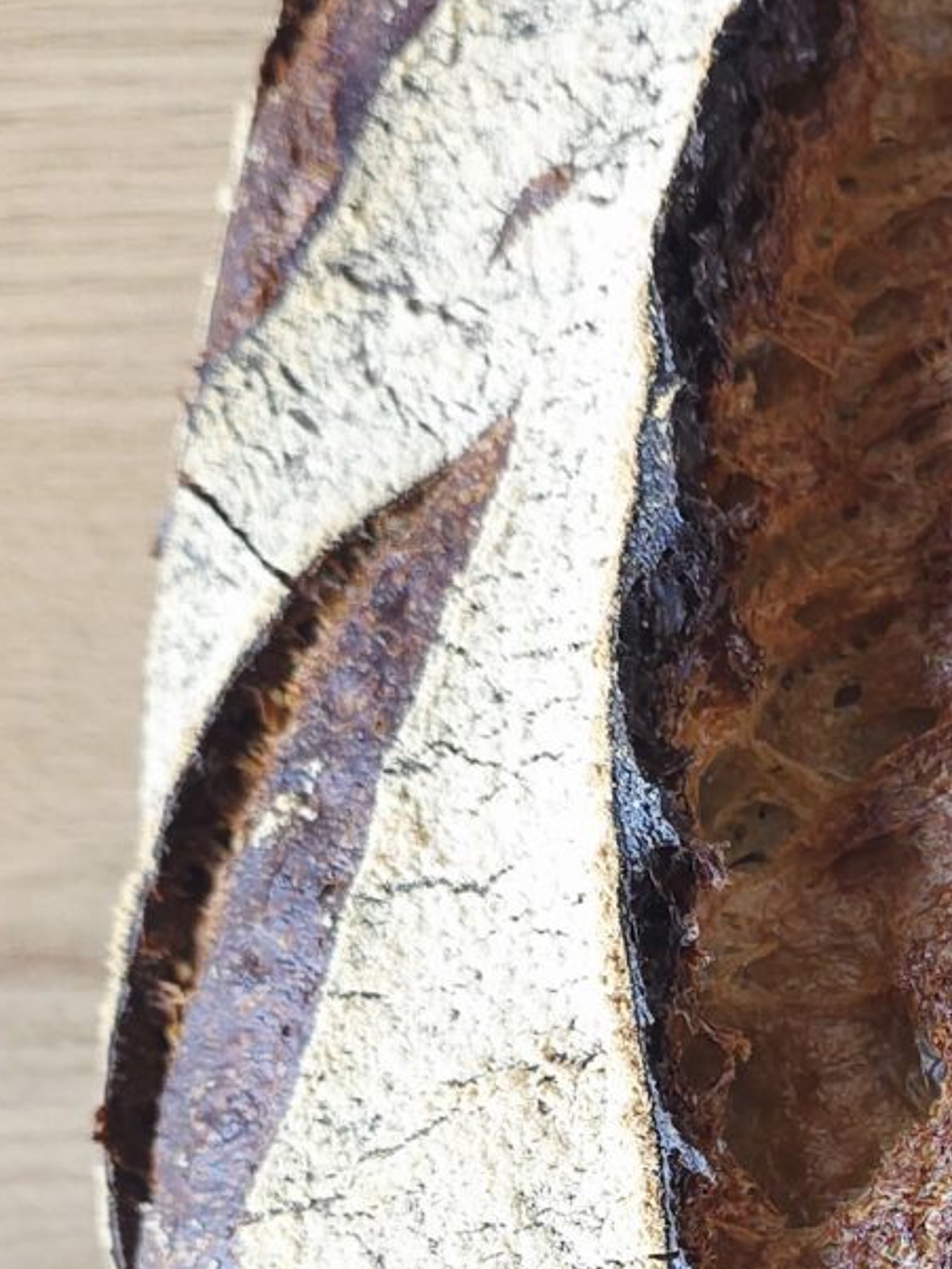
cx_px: 1256
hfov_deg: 14.4
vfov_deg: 19.3
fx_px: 3592
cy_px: 1330
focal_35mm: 98
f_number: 1.7
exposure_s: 1/50
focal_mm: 6.3
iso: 80
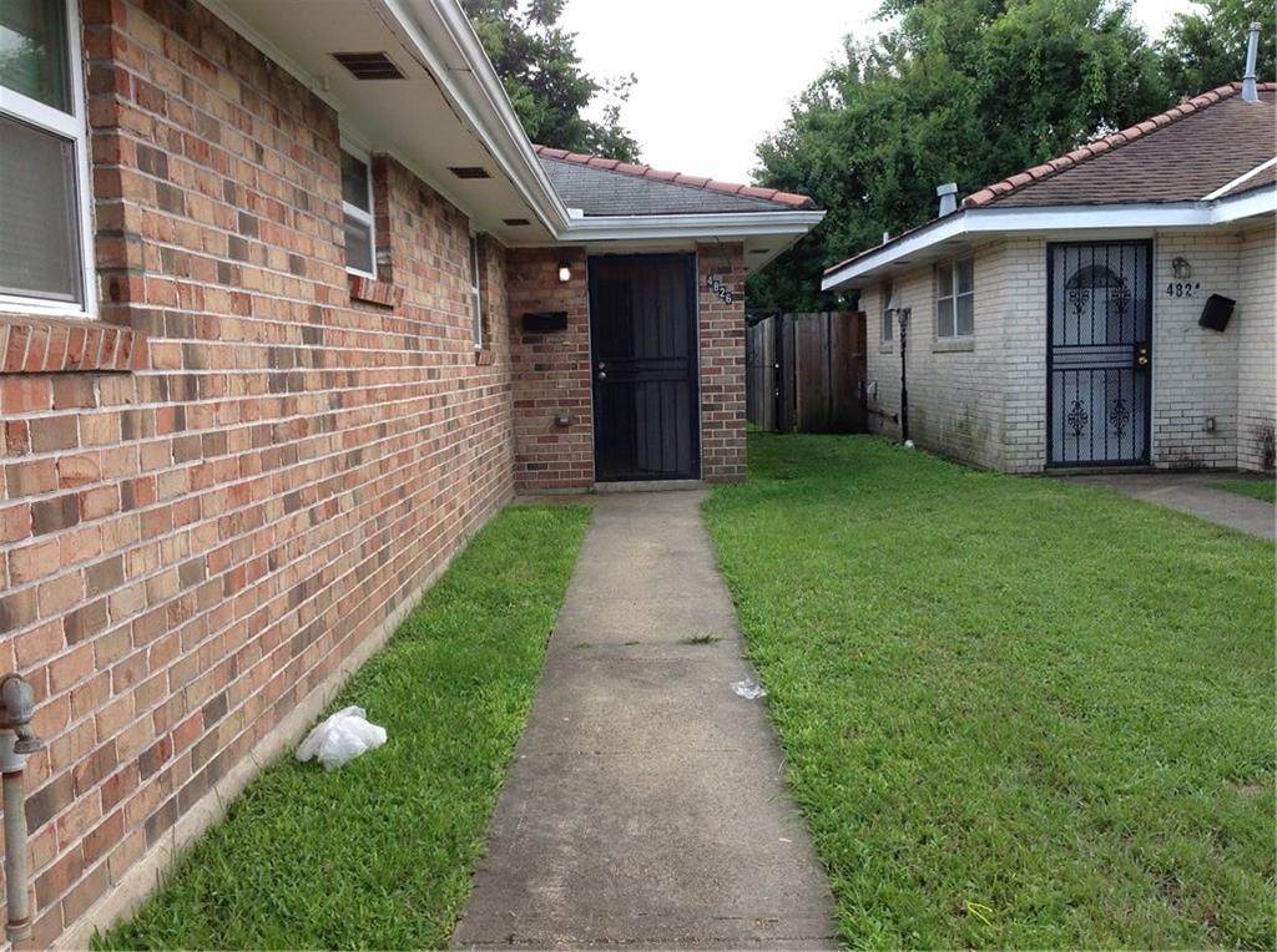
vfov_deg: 40.6
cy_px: 476
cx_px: 638
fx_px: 1289
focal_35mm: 35
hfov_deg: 52.7
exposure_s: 1/308
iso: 50
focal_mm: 4.28
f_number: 2.4
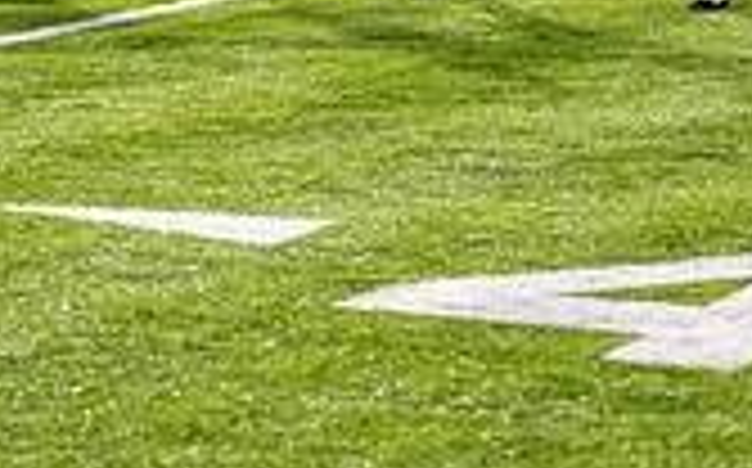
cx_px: 423
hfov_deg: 10.0
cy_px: -317
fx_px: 4279
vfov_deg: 6.2
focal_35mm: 209
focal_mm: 59
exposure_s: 1/500
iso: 1250
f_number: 3.2
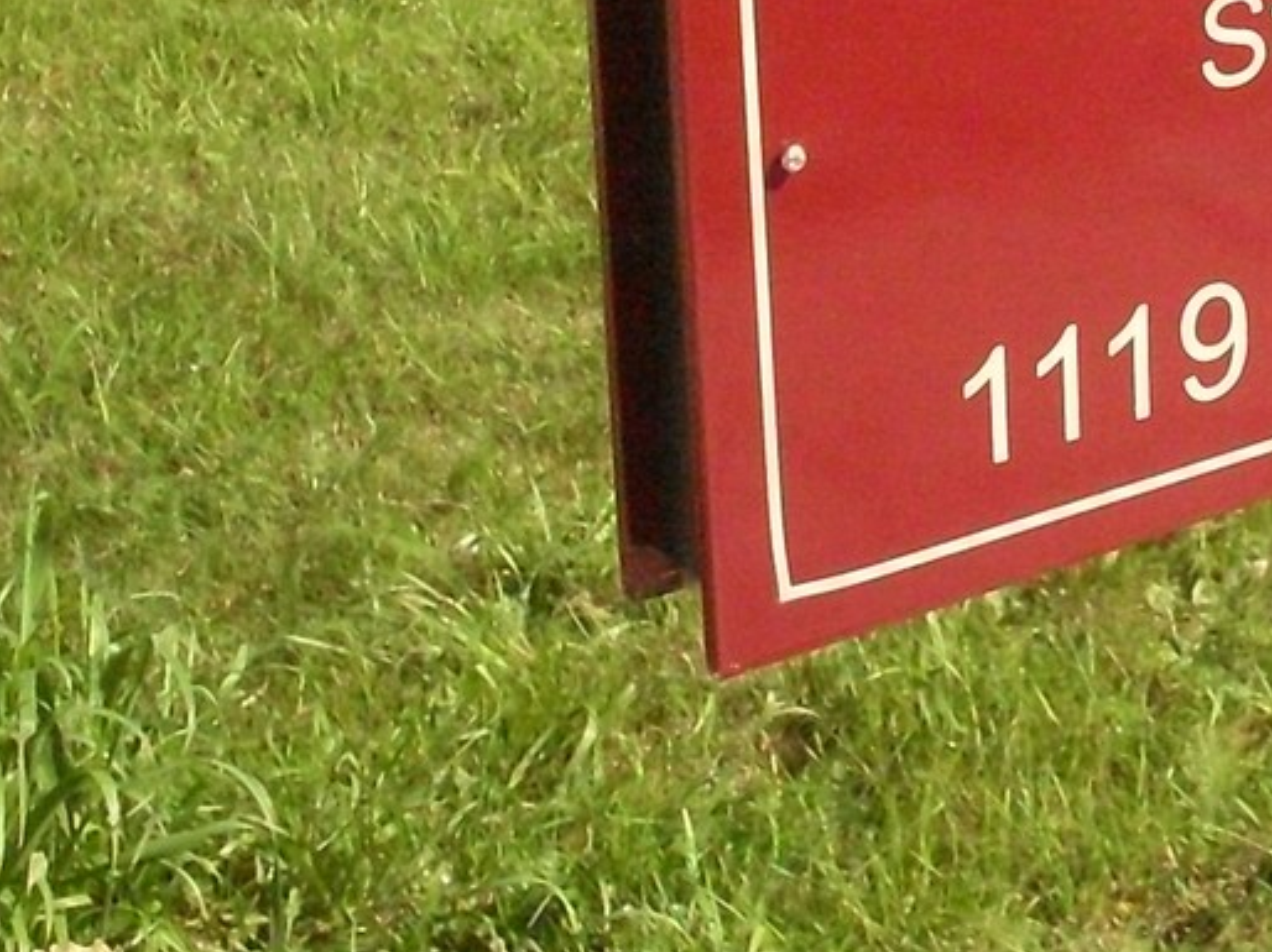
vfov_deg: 13.7
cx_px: 1409
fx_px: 3893
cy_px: -41
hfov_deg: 17.9
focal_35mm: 106
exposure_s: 1/500
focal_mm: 6.3
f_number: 8.4
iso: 400
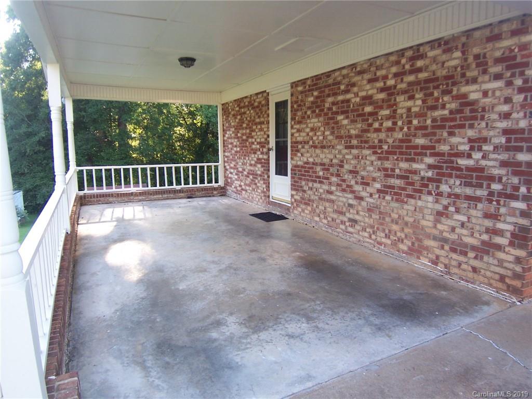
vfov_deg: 58.9
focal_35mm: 23
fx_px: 353
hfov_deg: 73.9
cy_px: 200
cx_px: 266
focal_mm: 3.8
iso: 64
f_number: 2.8
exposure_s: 1/40
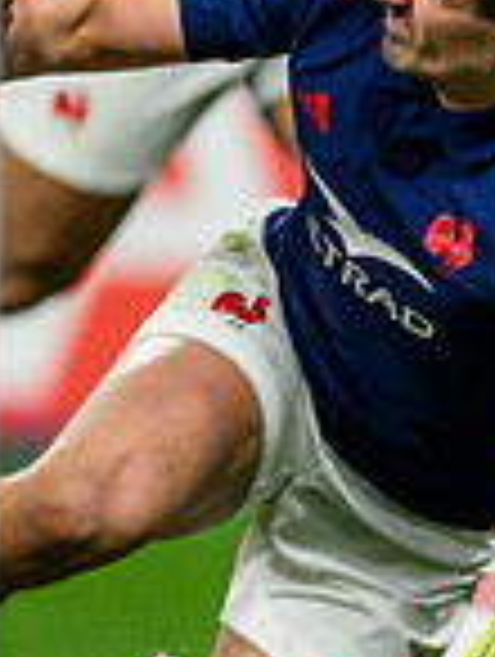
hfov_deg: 0.7
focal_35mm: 2074
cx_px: 1657
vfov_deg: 1.0
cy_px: 165
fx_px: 39429
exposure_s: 1/2500
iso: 3200
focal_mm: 400
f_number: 2.8
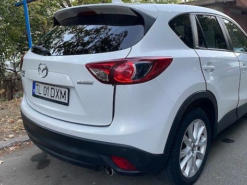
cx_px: 147
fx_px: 236
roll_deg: +1.2
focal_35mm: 33
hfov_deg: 55.0
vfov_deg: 43.0
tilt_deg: -14.0
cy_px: 94
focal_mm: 4.25
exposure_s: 1/62
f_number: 1.8
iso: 125
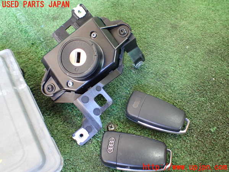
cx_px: 114
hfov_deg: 60.0
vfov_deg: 46.8
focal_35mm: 30
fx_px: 198
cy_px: 86
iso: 800
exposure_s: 1/40
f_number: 2.3
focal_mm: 5.4
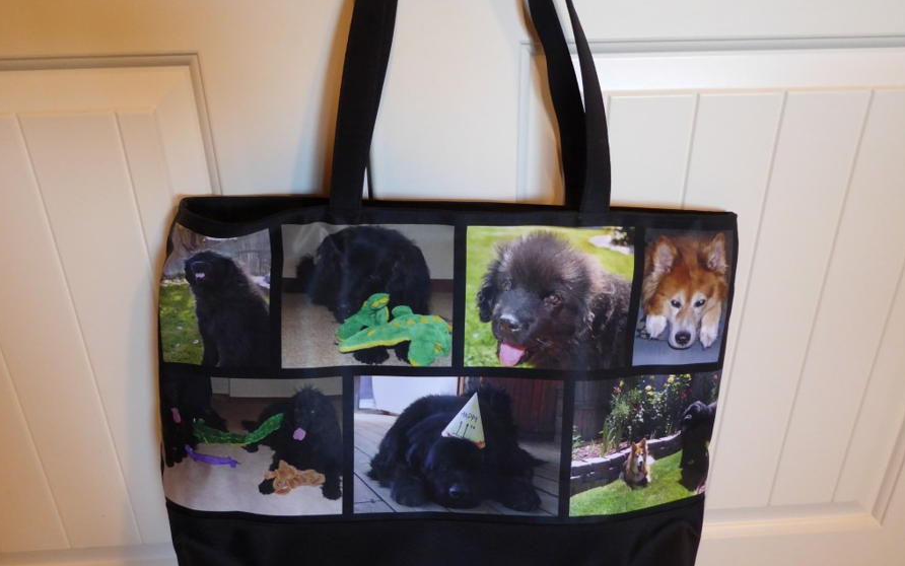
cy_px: 309
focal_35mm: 31
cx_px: 450
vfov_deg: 40.6
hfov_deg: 61.2
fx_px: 765
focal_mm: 5
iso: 400
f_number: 3.5
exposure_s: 1/15
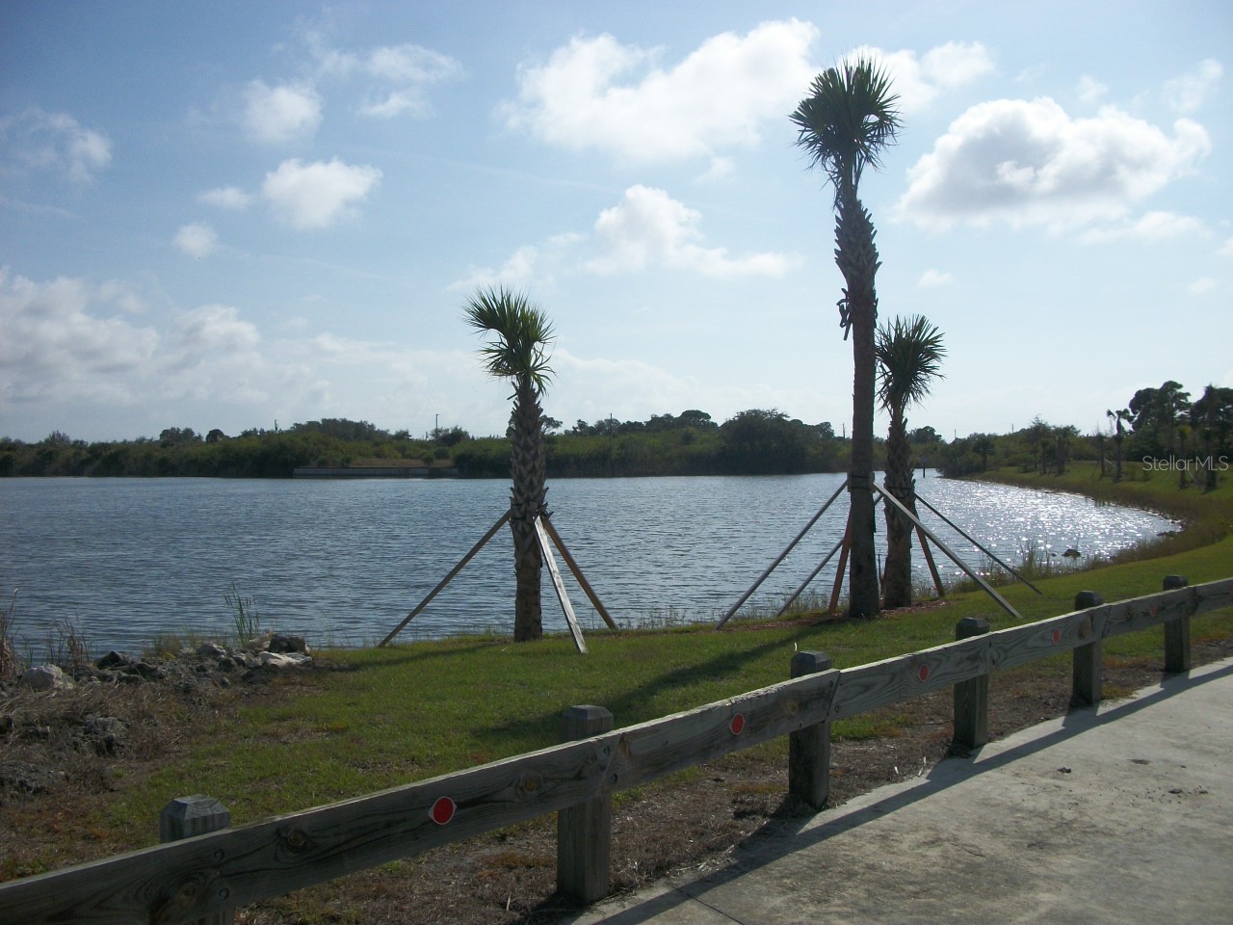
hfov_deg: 56.8
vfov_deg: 44.2
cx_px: 616
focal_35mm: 32
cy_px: 462
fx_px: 1140
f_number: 8.8
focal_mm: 5.7
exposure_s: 1/500
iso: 80
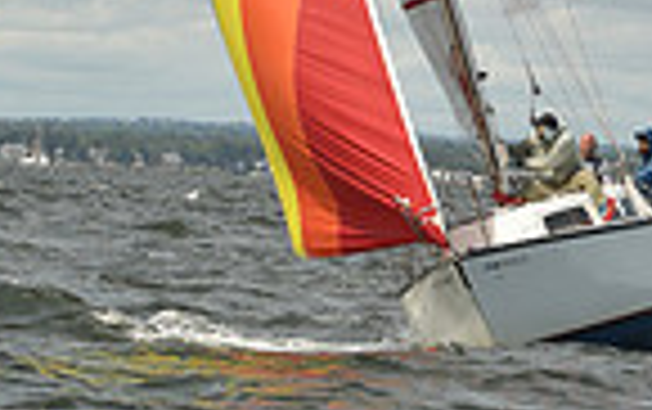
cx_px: 263
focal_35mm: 351
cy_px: -270
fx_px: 6244
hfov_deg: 6.0
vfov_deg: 3.7
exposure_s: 1/800
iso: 250
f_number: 10
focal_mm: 86
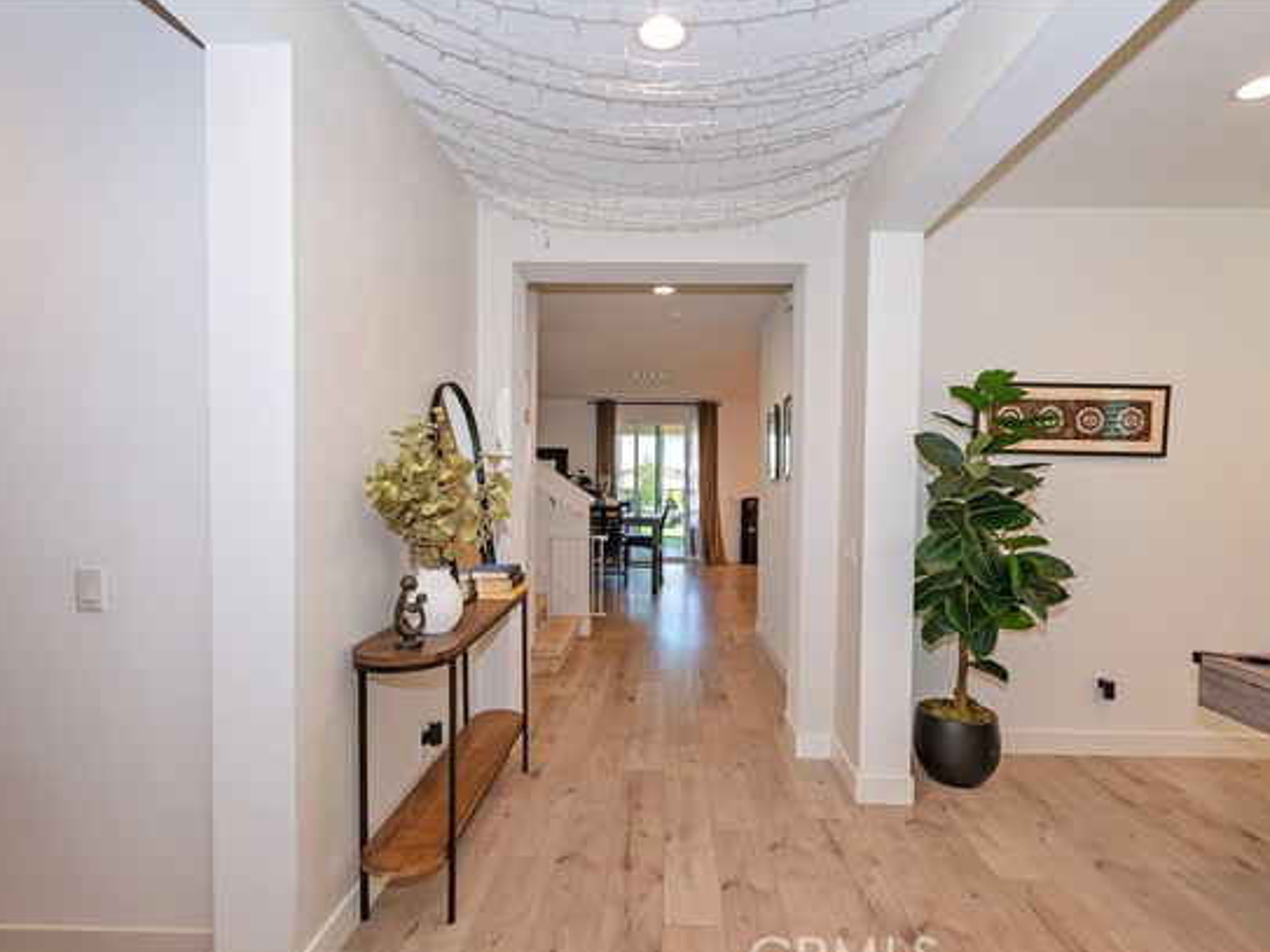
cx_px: 662
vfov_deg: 74.7
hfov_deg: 91.0
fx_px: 624
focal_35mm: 17
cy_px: 494
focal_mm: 10
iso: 400
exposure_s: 1/250
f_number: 5
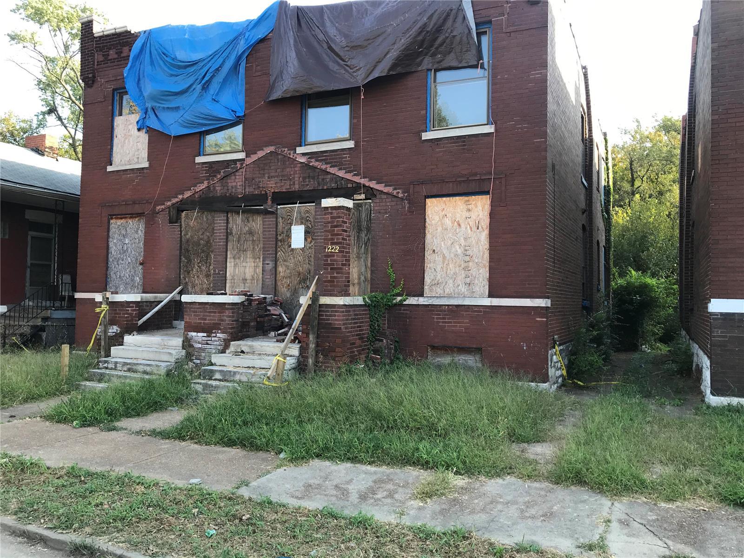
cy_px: 279
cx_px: 372
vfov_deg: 49.7
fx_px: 602
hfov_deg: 63.4
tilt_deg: +3.8
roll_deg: -1.5
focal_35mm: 28
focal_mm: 3.99
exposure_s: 1/225
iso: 20
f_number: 1.8
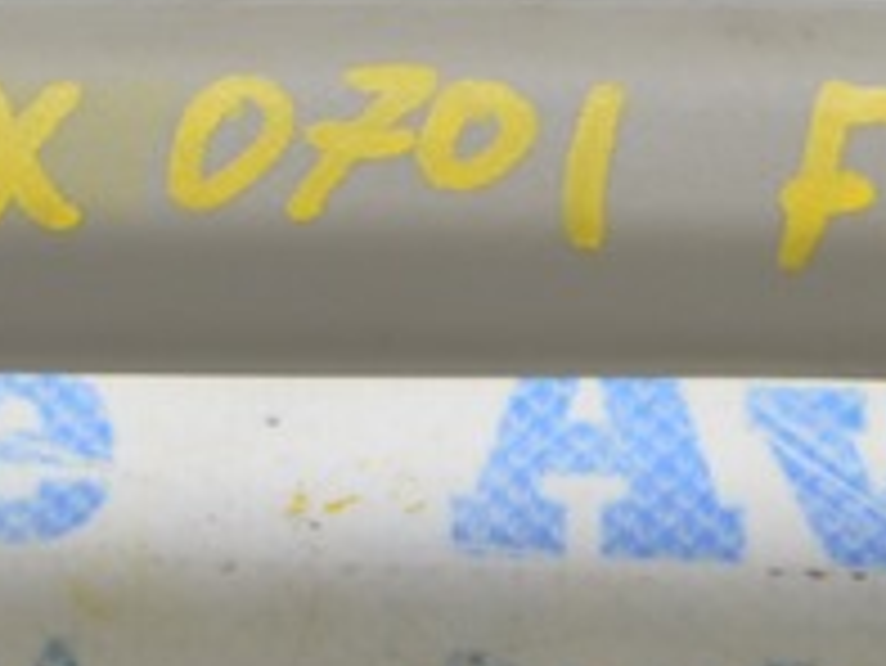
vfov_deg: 4.9
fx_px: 7683
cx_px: 112
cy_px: -115
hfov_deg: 6.6
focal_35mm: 300
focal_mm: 40
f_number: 5.6
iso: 400
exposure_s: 1/20
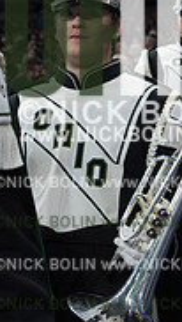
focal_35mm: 80
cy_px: 59
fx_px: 683
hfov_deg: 15.1
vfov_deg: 26.0
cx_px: 129
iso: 1250
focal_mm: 24
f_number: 2.8
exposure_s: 1/640
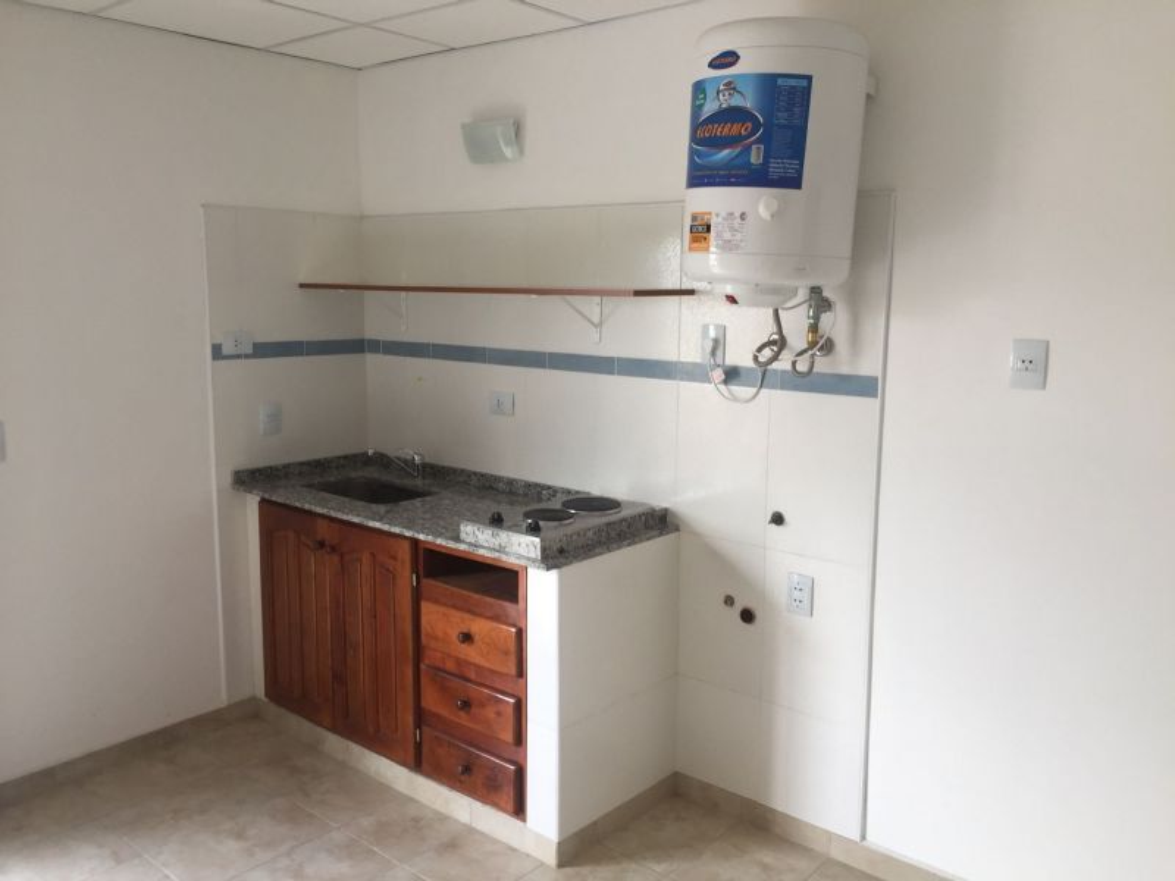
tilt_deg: -6.9
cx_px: 588
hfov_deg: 61.7
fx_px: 984
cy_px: 440
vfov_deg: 48.2
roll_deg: -1.0
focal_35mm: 29
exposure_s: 1/50
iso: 32
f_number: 2.2
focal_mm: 4.15
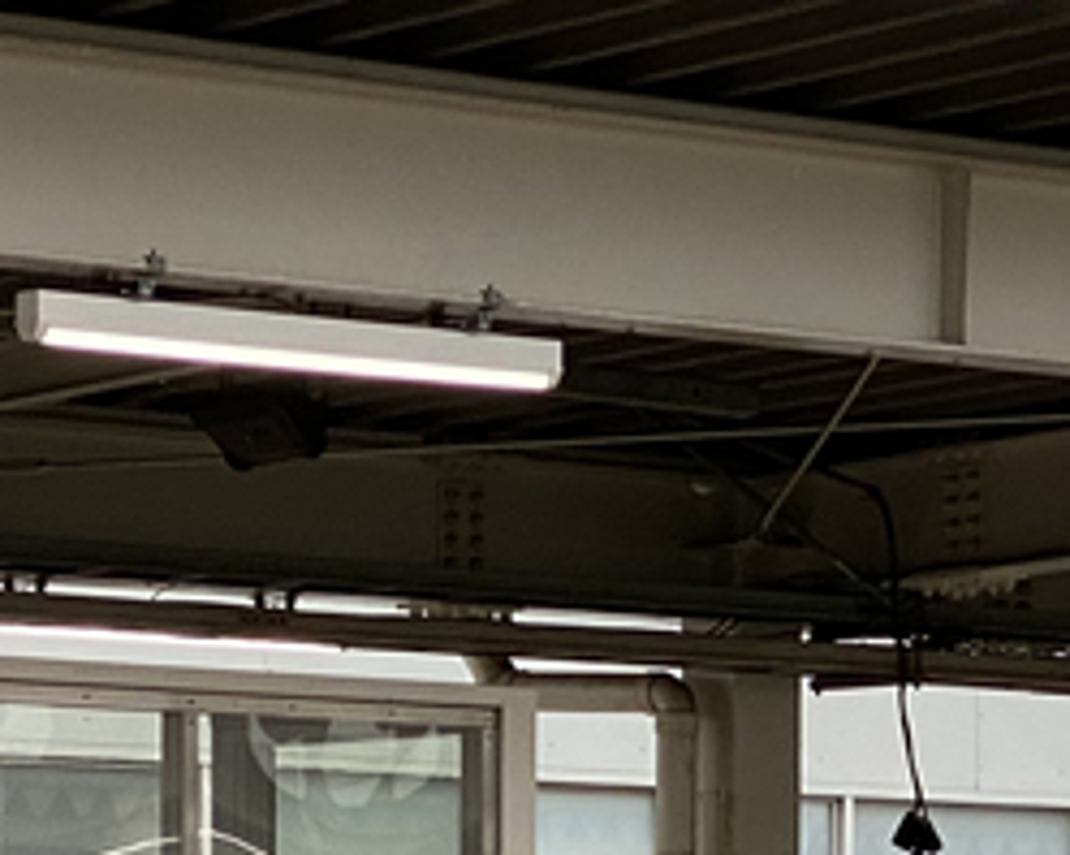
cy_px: 1188
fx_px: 7784
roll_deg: -0.2
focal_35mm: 246
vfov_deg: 6.2
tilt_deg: -1.4
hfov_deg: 7.8
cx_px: 941
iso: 20
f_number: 2
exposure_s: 1/347
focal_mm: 6
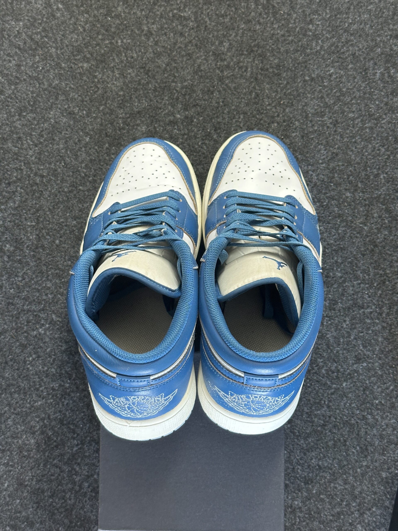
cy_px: 266
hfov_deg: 30.3
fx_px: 736
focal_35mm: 48
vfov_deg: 39.7
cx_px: 199
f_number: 1.78
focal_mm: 6.86
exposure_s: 1/33
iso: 250
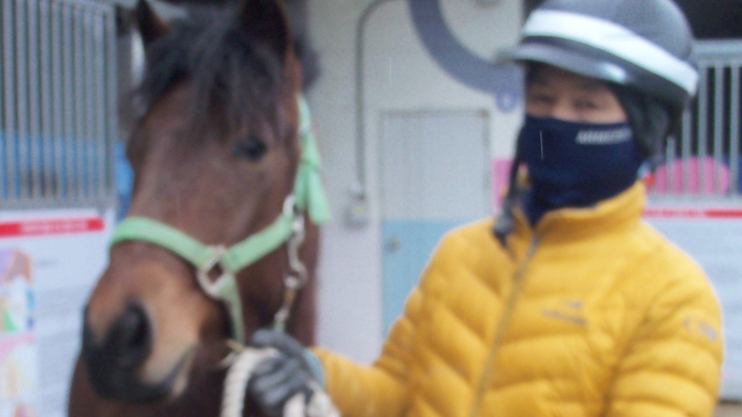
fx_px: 1279
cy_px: 457
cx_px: 229
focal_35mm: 65
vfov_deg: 17.9
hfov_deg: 32.0
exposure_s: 1/250
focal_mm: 6.3
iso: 80
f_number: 3
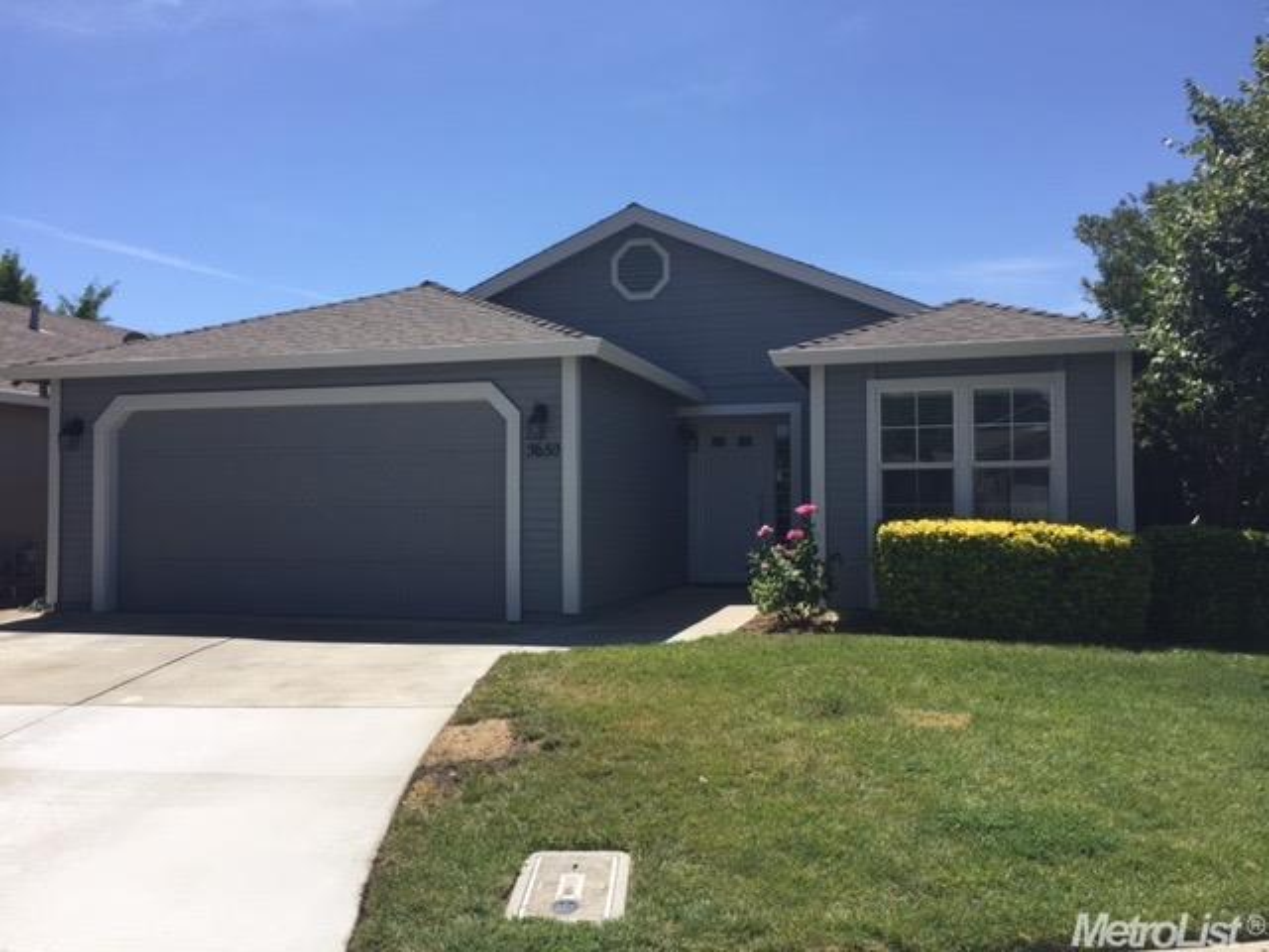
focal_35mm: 29
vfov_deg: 48.2
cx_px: 634
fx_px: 1063
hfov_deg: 61.7
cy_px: 476
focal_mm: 4.15
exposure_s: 1/2083
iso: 32
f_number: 2.2
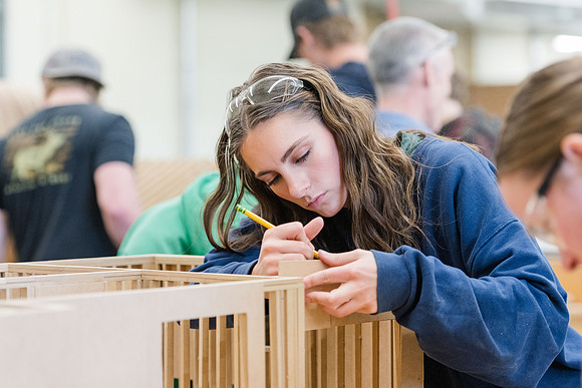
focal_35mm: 111
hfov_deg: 18.4
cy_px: 194
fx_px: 1792
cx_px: 291
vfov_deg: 12.4
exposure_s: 1/320
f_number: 2.8
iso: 2000
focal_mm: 102
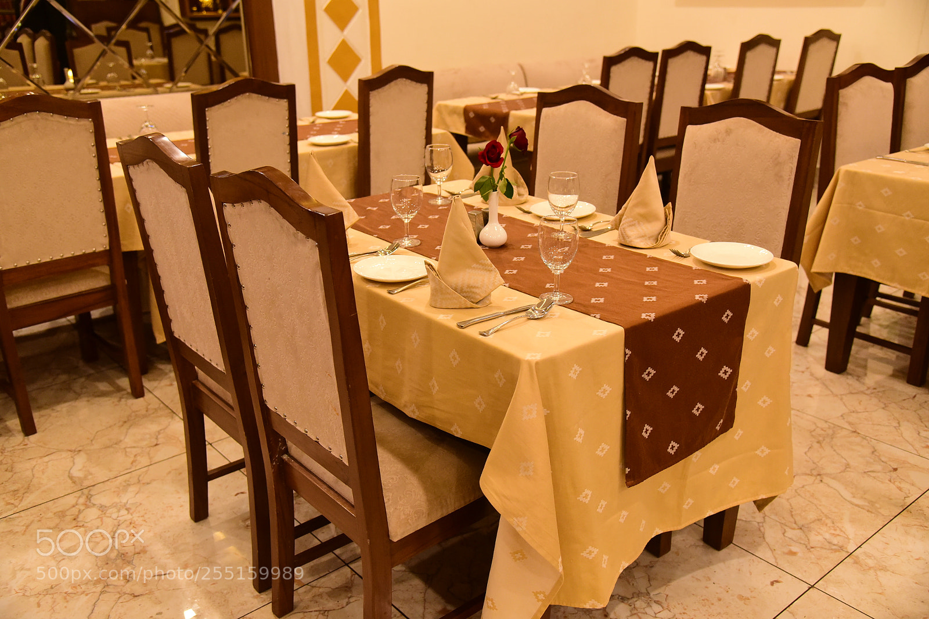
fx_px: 826
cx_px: 464
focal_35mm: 32
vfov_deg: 41.1
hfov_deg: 58.7
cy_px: 310
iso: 3200
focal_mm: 32
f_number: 4
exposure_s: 1/80
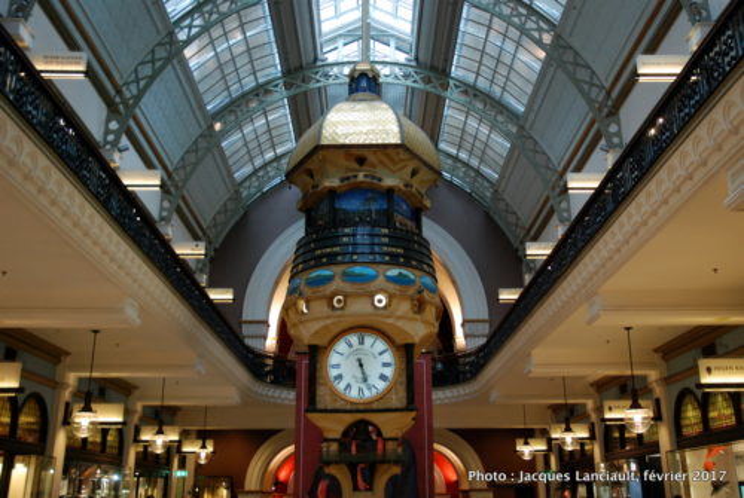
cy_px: 249
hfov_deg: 53.1
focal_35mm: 36
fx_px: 745
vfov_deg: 37.0
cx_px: 372
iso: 800
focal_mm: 24
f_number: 3.8
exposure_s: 1/40
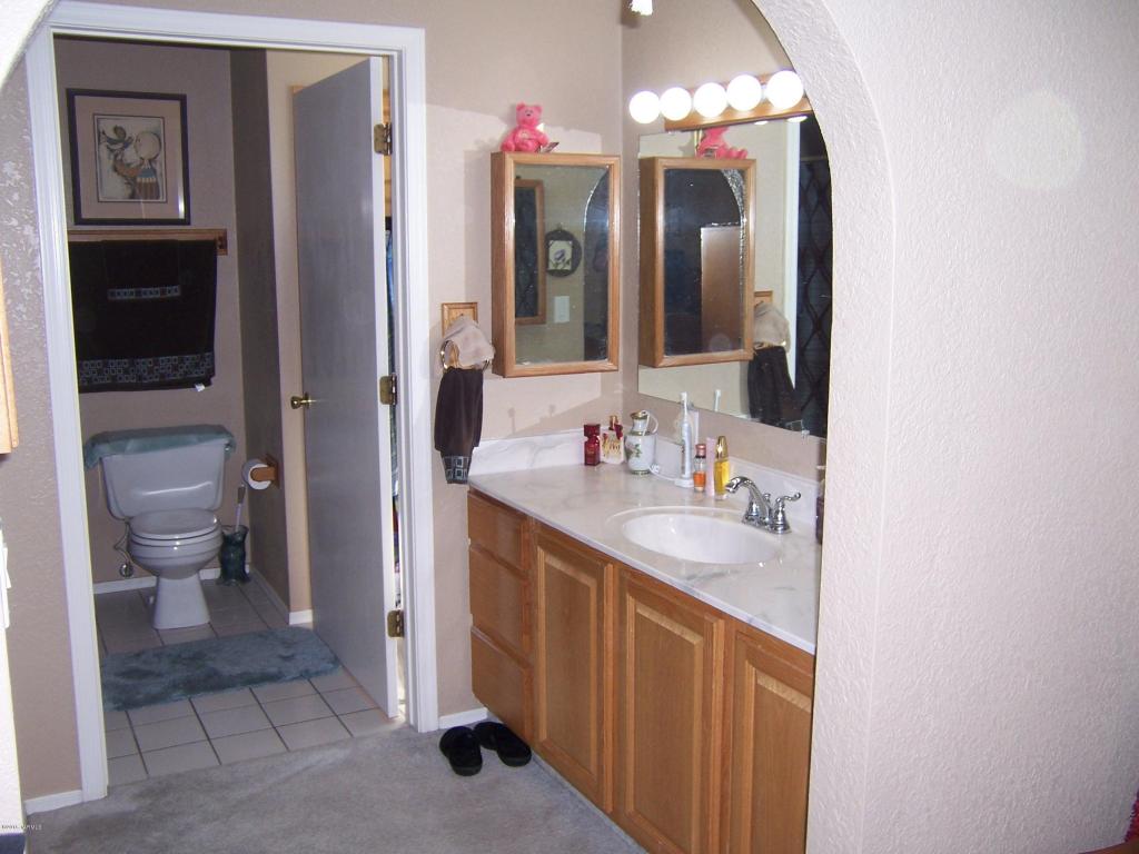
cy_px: 427
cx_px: 570
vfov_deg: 42.9
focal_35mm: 33
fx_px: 1086
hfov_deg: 55.4
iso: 80
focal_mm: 5.5
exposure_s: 1/60
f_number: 2.8
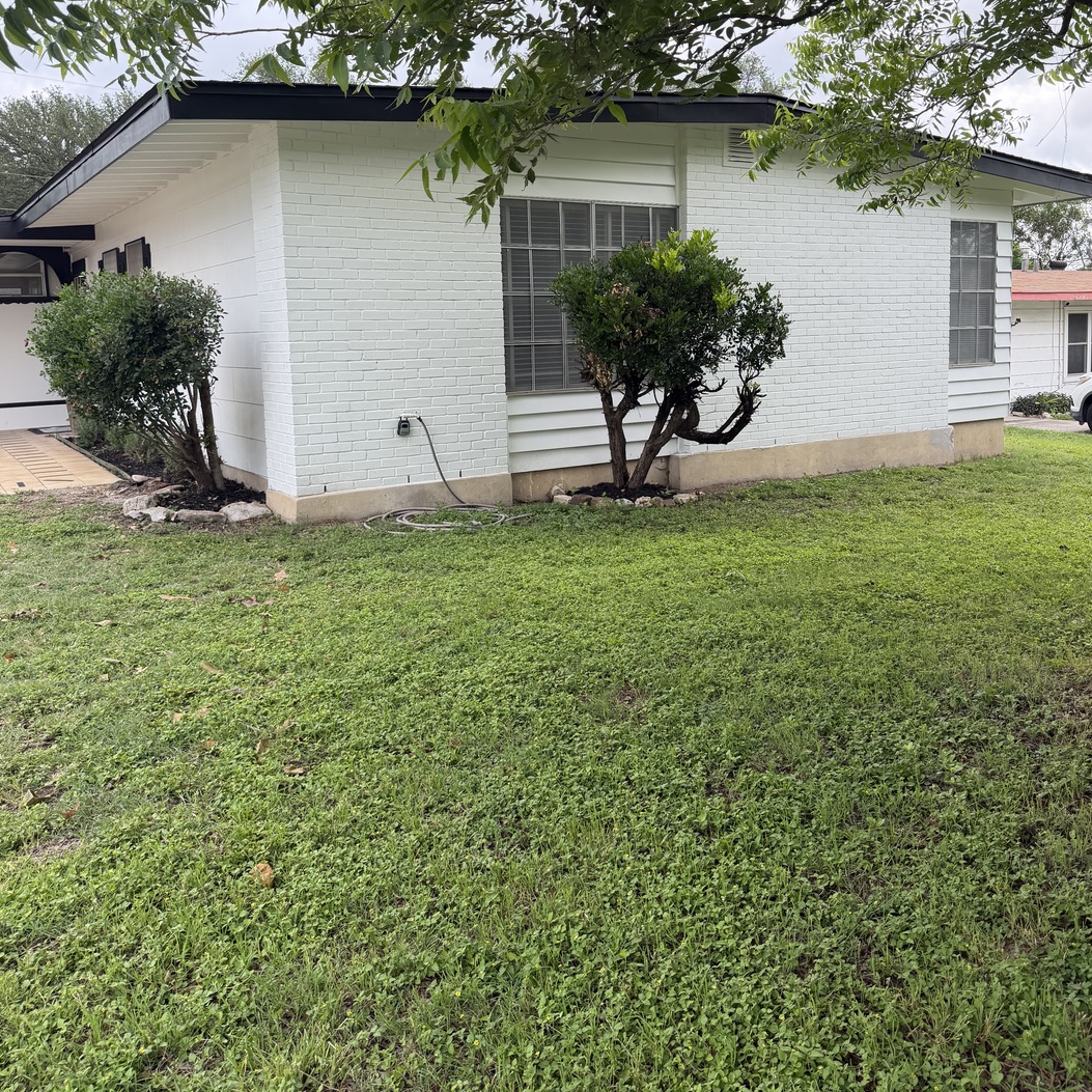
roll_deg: +0.9
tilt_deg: -5.1
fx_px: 1035
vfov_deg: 55.2
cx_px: 552
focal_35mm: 29
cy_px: 432
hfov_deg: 55.6
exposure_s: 1/1174
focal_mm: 6.76
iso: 100
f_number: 1.78
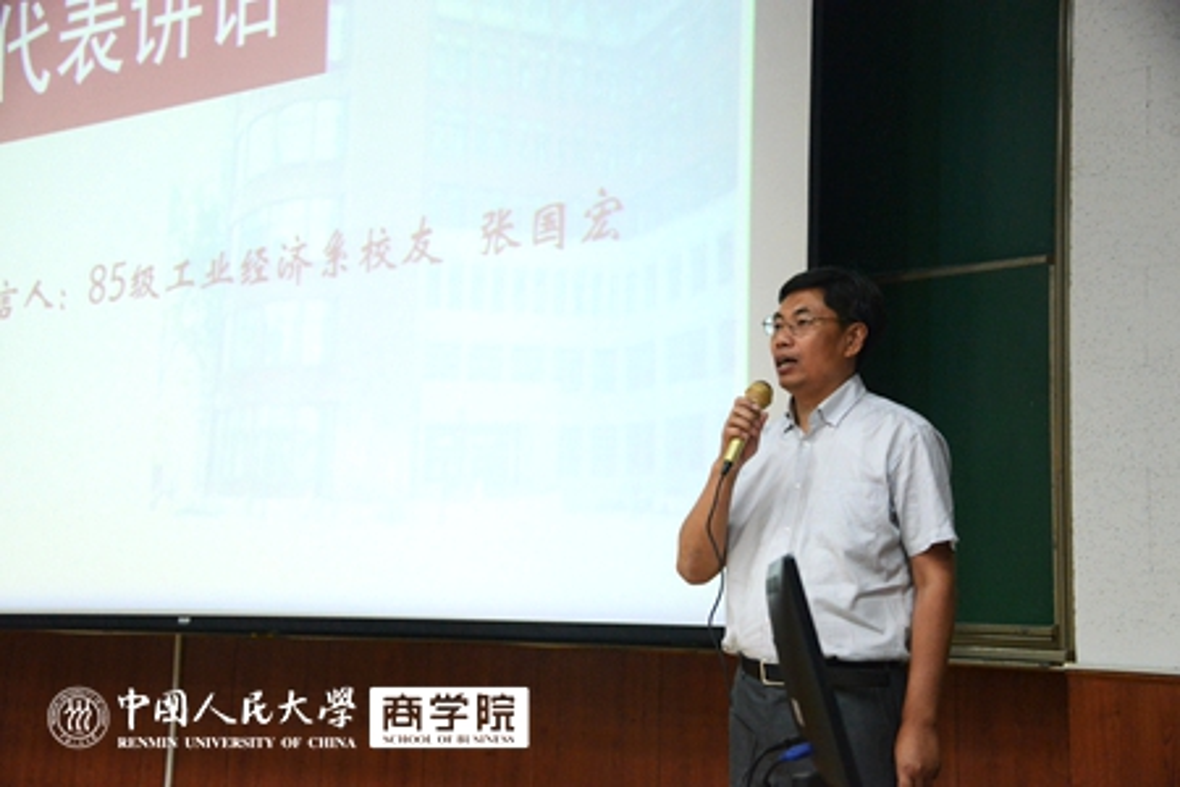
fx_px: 1704
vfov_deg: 26.0
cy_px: 394
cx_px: 590
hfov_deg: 38.2
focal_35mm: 52
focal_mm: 52
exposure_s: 1/125
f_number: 4.5
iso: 5000
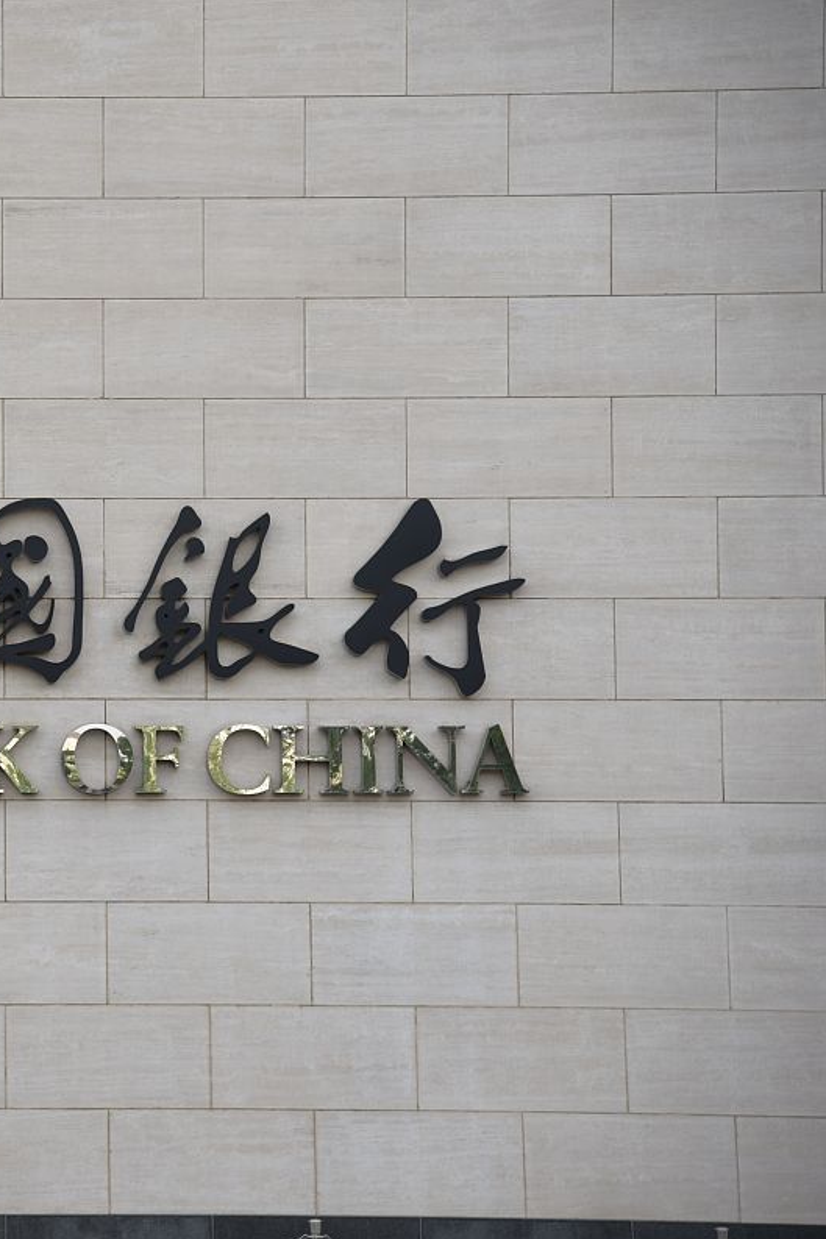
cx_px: -58
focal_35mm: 130
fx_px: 4476
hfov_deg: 10.4
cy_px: 620
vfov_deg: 15.8
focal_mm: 86
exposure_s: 1/250
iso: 125
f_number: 4
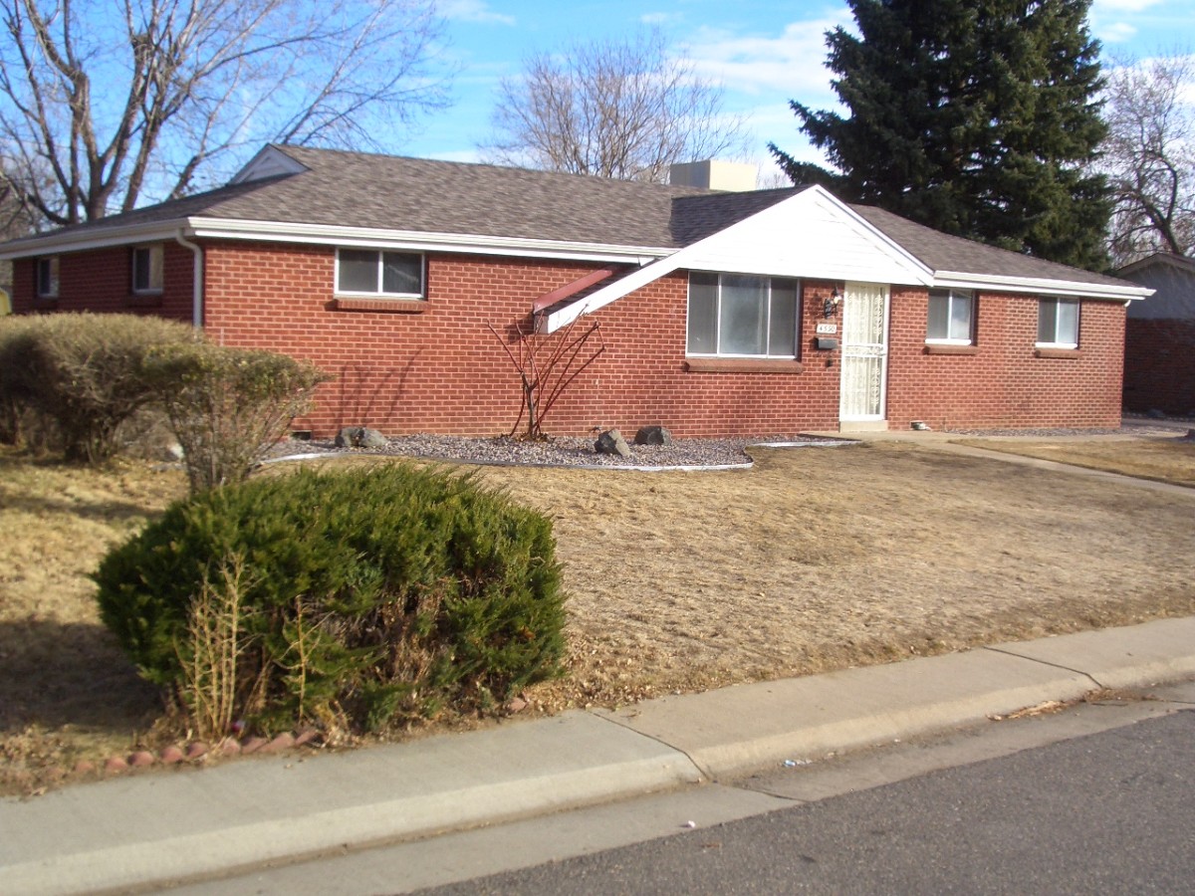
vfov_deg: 35.1
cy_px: 448
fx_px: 1415
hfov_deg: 45.8
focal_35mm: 41
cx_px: 598
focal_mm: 6.8
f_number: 4.6
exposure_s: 1/160
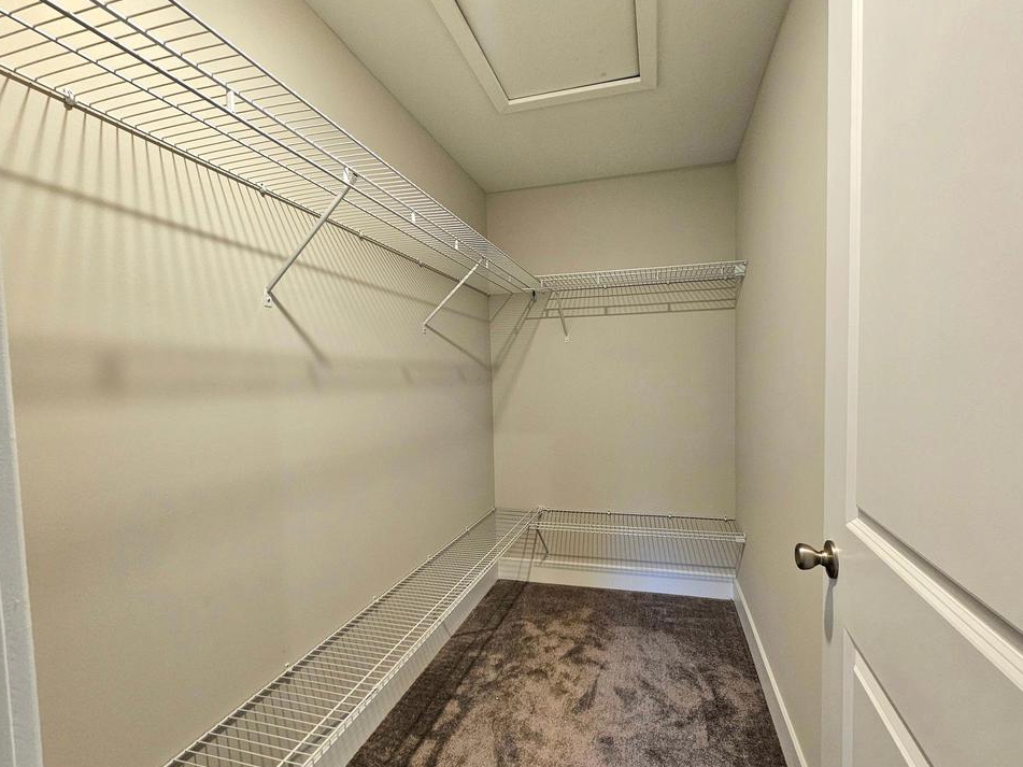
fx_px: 414
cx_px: 538
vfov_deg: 85.6
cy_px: 404
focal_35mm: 14
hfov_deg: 102.0
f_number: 2.2
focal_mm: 2.2
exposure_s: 1/60.2
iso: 250
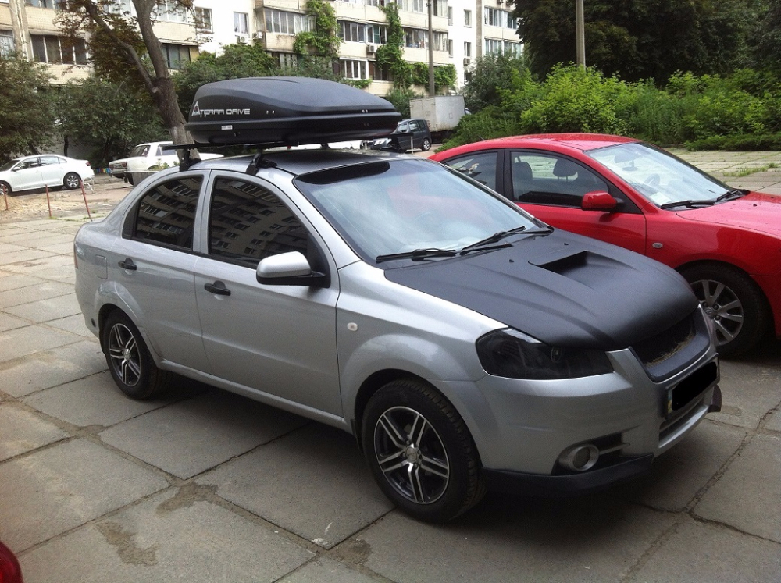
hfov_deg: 52.7
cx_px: 390
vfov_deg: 40.6
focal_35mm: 35
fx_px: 789
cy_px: 292
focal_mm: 3.85
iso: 80
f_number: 2.8
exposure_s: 1/656
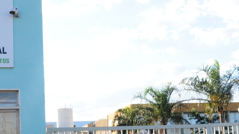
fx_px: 380
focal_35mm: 60
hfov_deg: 34.9
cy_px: 102
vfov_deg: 19.9
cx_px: 119
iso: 1600
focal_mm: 18
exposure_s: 1/320
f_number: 14
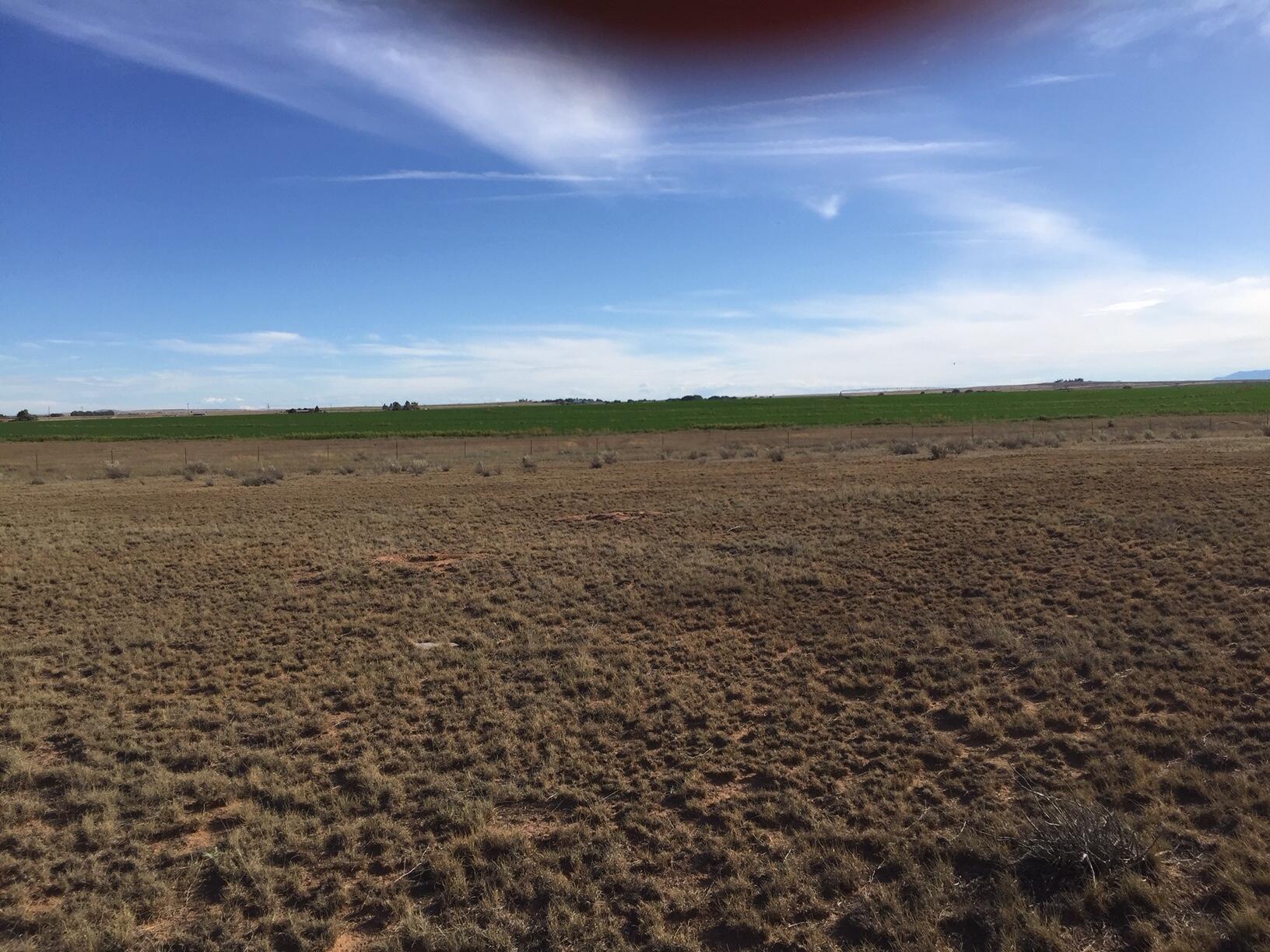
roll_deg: +1.7
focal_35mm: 29
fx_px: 1064
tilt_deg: -4.5
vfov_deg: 48.2
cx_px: 635
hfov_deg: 61.7
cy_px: 476
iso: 32
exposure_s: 1/2475
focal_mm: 4.15
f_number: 2.2
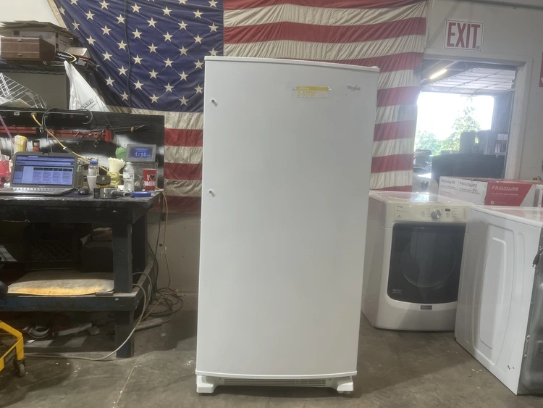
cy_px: 204
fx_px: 408
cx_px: 272
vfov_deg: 53.1
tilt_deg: -8.7
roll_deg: -2.6
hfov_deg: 67.3
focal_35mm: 26
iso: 125
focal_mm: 5.1
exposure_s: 1/120
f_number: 1.6
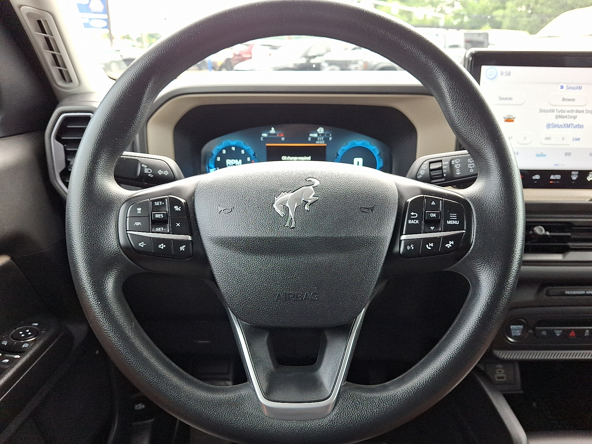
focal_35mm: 25
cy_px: 222
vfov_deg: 54.9
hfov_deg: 69.4
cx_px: 296
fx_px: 428
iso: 62
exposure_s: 1/120
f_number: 1.8
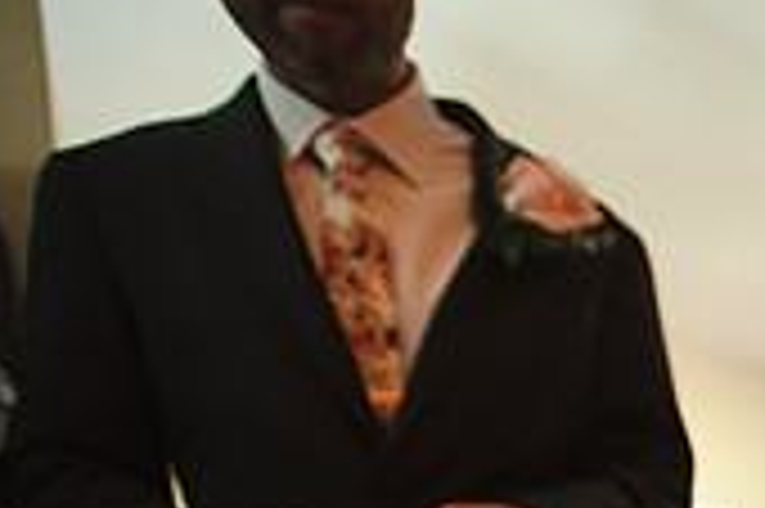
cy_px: 755
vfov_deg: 20.2
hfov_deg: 25.6
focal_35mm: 58
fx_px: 1231
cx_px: 1152
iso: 1250
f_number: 2.8
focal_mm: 17
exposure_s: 1/80
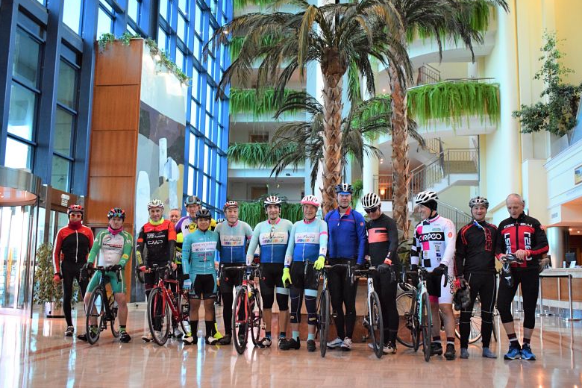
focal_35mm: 40
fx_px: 647
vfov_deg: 33.4
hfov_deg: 48.5
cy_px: 190
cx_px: 296
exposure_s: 1/200
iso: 3200
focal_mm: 26
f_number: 4
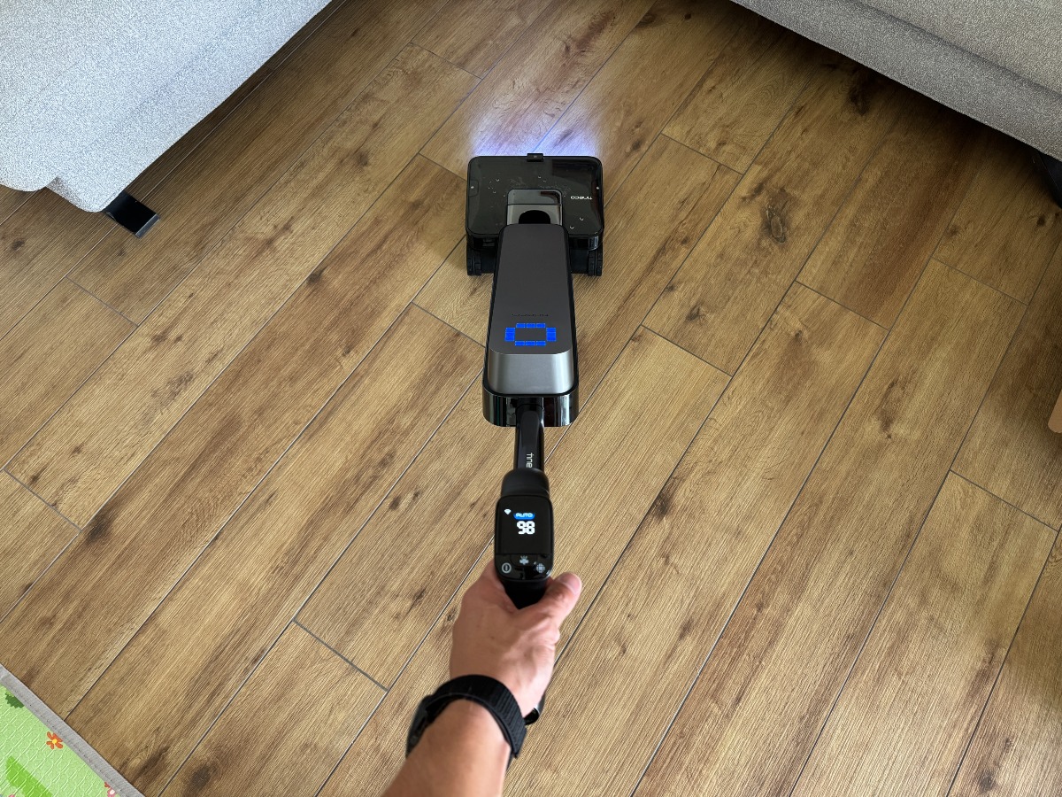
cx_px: 531
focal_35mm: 24
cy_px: 398
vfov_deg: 56.8
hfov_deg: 71.6
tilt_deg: -68.7
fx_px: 736
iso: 320
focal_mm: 6.76
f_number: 1.78
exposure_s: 1/60
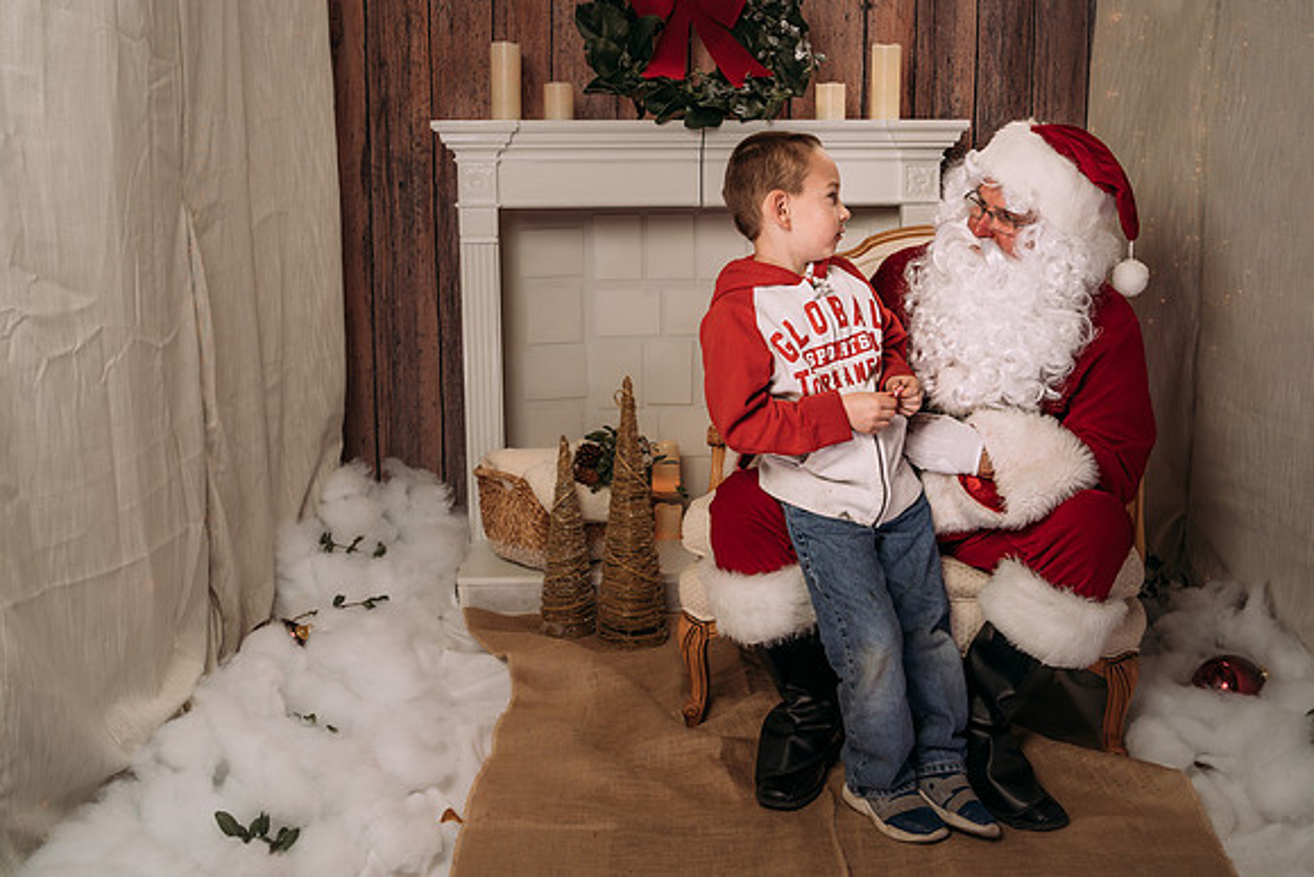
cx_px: 663
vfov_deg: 33.8
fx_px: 1442
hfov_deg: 49.0
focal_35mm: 40
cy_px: 409
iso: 100
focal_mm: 35
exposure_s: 1/100
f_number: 5.6
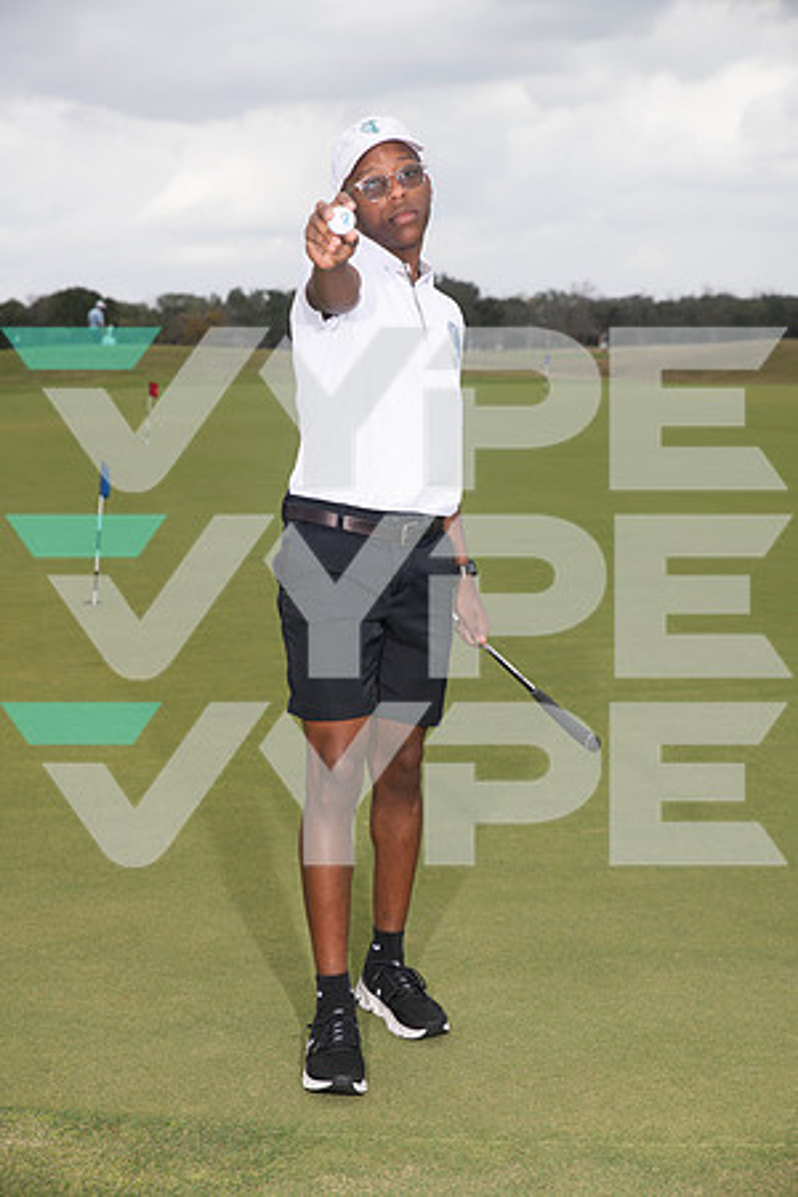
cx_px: 399
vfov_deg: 31.0
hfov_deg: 20.9
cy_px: 598
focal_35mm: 65
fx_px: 2161
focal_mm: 65
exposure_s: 1/320
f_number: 6.3
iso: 100
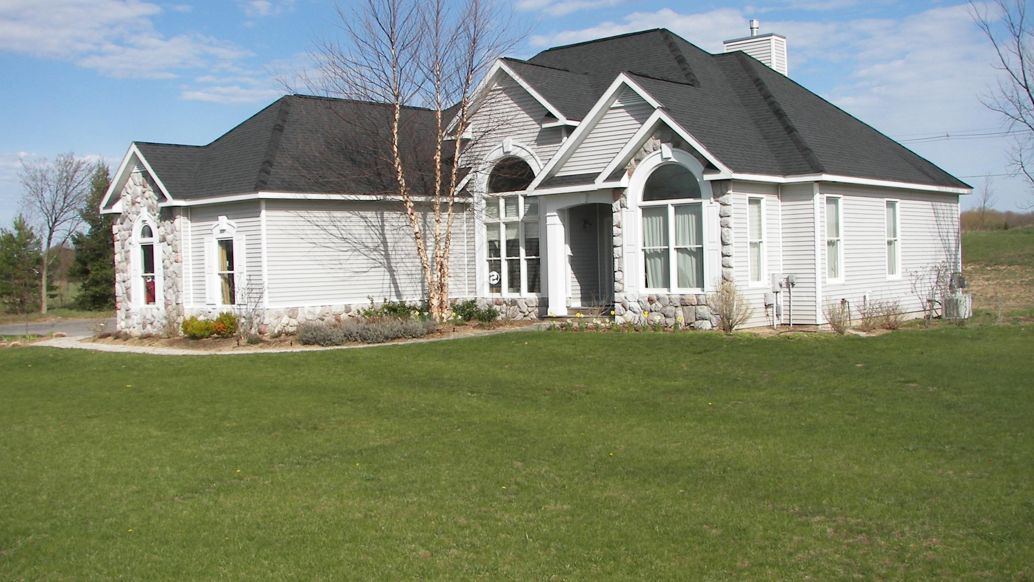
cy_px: 262
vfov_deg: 29.7
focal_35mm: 40
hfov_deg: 50.5
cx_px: 509
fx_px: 1097
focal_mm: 6
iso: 50
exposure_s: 1/800
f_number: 4
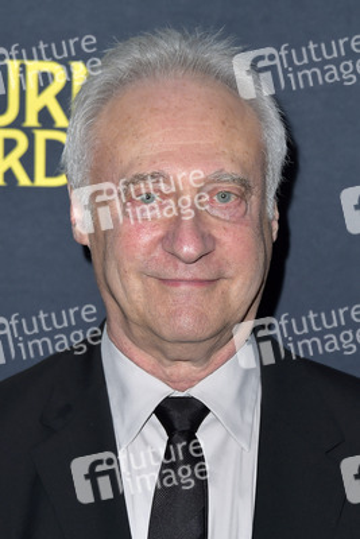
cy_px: 270
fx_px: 1828
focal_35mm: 122
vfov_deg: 16.8
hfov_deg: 11.2
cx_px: 180
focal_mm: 122
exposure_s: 1/250
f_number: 6.3
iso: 250
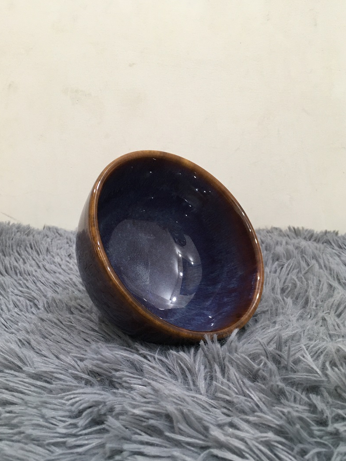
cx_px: 166
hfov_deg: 42.9
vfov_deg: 55.4
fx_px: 440
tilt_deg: -12.4
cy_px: 232
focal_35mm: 33
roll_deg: -1.8
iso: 125
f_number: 2.2
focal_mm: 4.15
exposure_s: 1/33
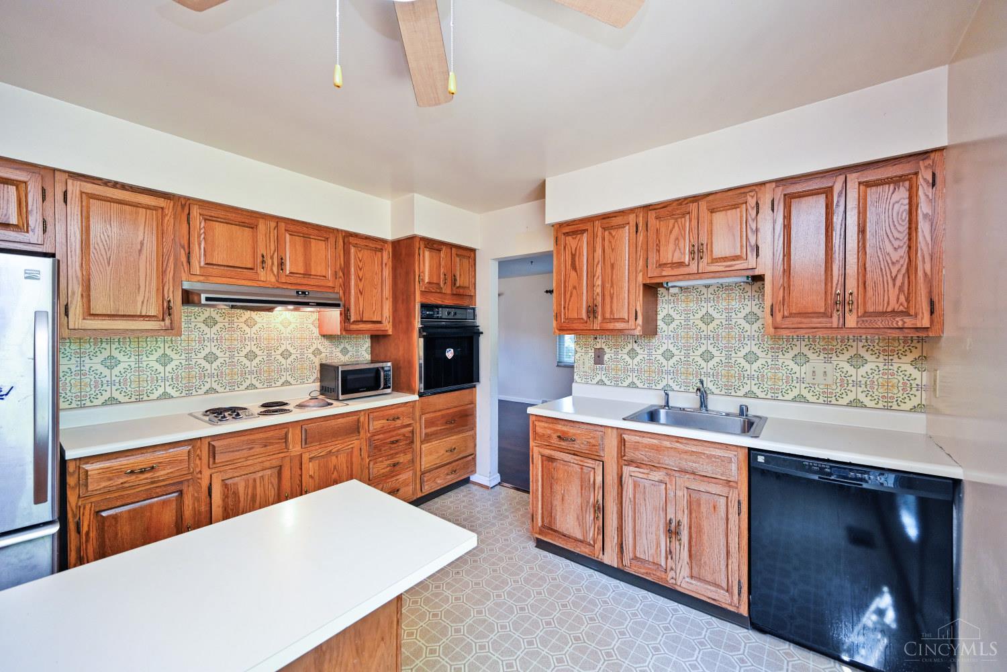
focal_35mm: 14
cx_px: 504
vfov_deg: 81.2
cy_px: 336
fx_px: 392
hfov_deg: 104.3
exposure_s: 1/60
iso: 500
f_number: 4
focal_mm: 14
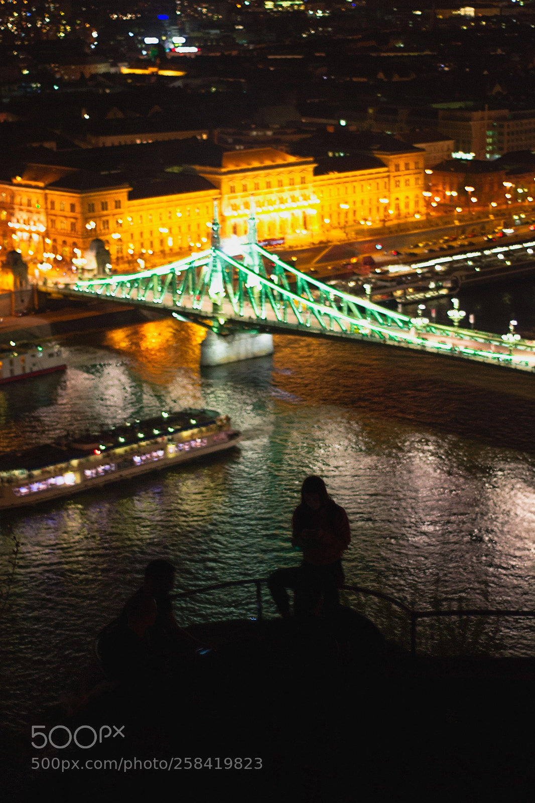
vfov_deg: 27.0
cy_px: 402
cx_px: 268
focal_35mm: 75
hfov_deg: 18.2
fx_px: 1672
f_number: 1.8
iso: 400
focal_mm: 50
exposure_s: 1/6
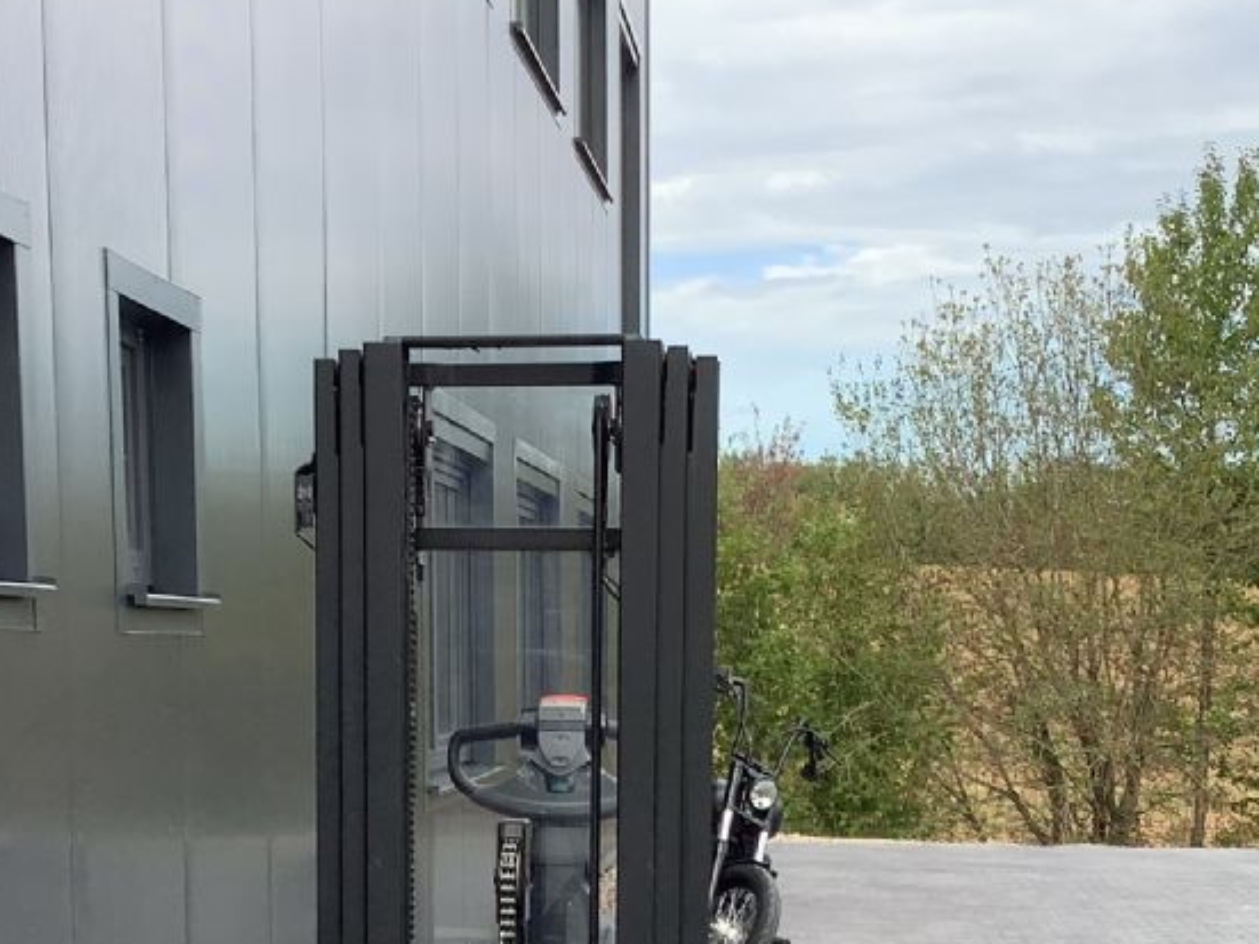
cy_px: 997
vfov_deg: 19.7
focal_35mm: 72
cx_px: 516
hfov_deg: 27.0
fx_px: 2618
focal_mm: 3.3
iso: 25
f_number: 2.4
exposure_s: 1/245
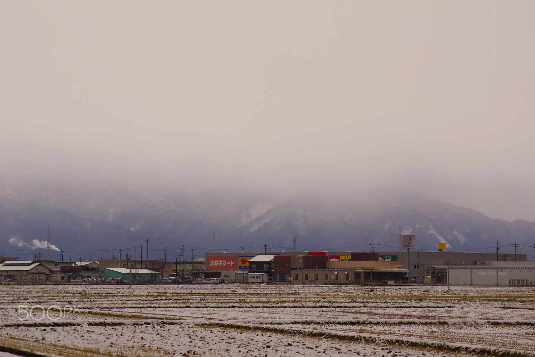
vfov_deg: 10.1
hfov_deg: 15.1
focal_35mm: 136
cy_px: 178
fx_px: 2021
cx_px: 267
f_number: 14
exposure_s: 1/125
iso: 200
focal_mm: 90
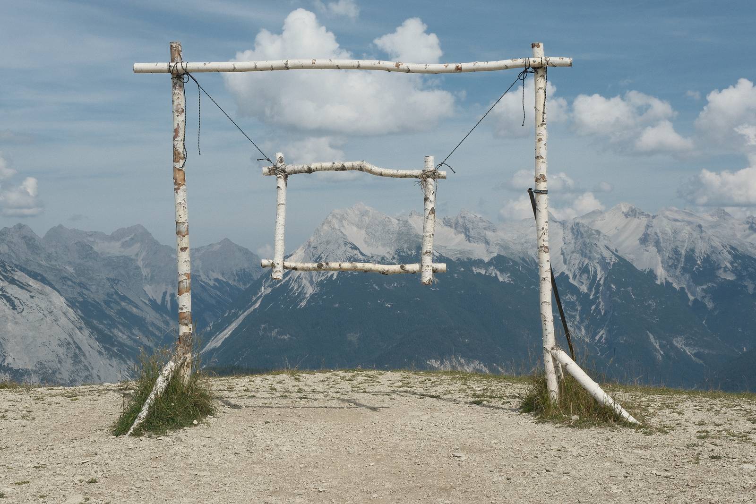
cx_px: 378
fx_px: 1134
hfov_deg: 36.9
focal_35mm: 54
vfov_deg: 25.1
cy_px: 252
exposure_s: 1/750
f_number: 11
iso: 640
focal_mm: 35.8
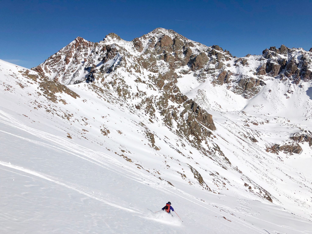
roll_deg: +2.8
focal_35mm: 28
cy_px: 117
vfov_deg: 49.7
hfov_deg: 63.4
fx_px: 252
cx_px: 156
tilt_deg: -9.2
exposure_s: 1/12195
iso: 25
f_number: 1.8
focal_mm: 3.99
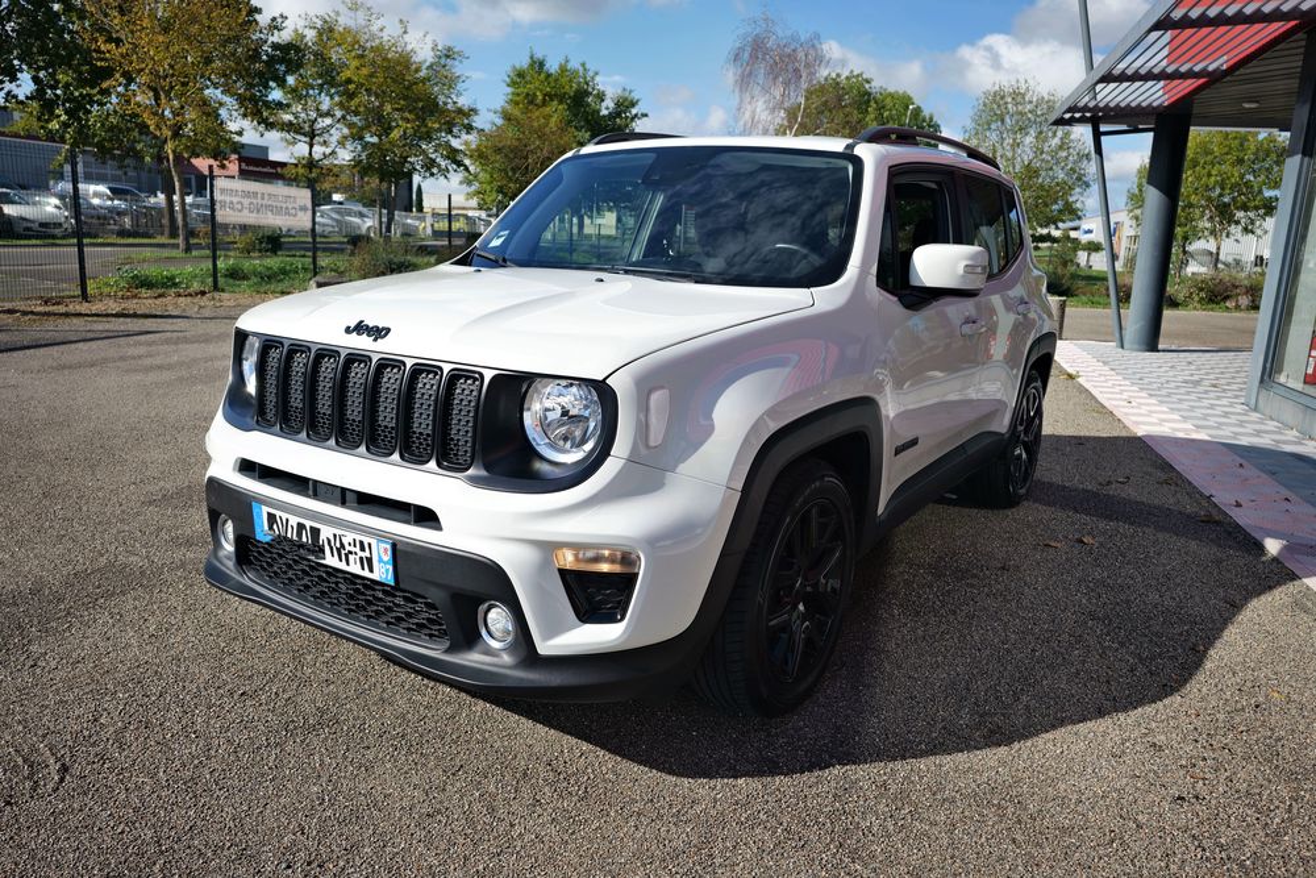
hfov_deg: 73.7
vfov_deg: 53.1
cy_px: 439
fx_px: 877
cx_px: 658
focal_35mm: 24
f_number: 5.6
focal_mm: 24
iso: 100
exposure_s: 1/320
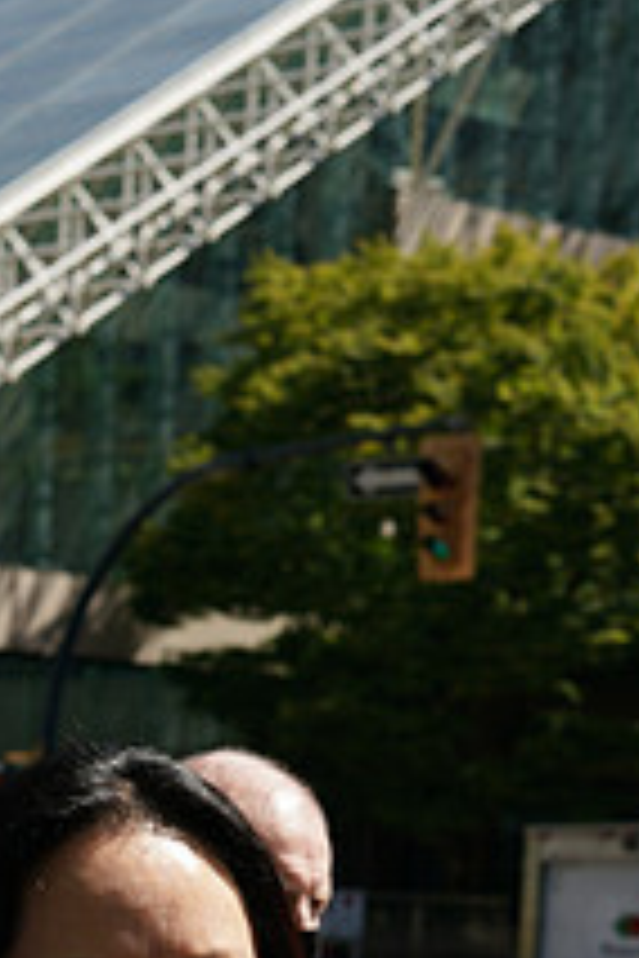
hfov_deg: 10.1
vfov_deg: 14.5
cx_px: 137
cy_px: 1228
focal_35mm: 136
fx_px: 3621
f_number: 6.3
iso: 200
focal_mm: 50
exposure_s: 1/500
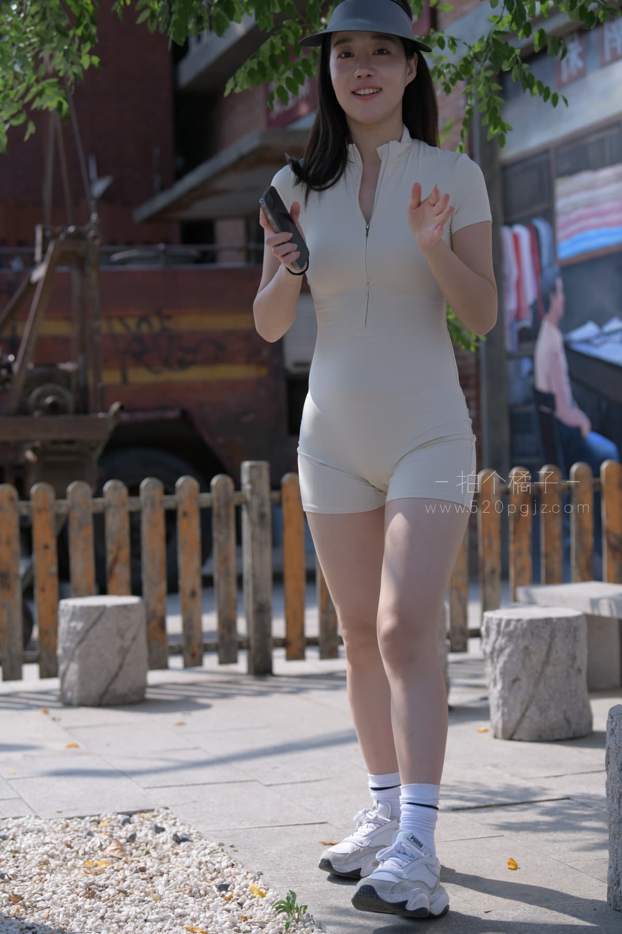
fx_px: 1814
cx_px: 311
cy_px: 467
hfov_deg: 19.5
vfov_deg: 28.8
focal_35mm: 70
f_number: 4
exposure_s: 1/1000
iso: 125
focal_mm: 70
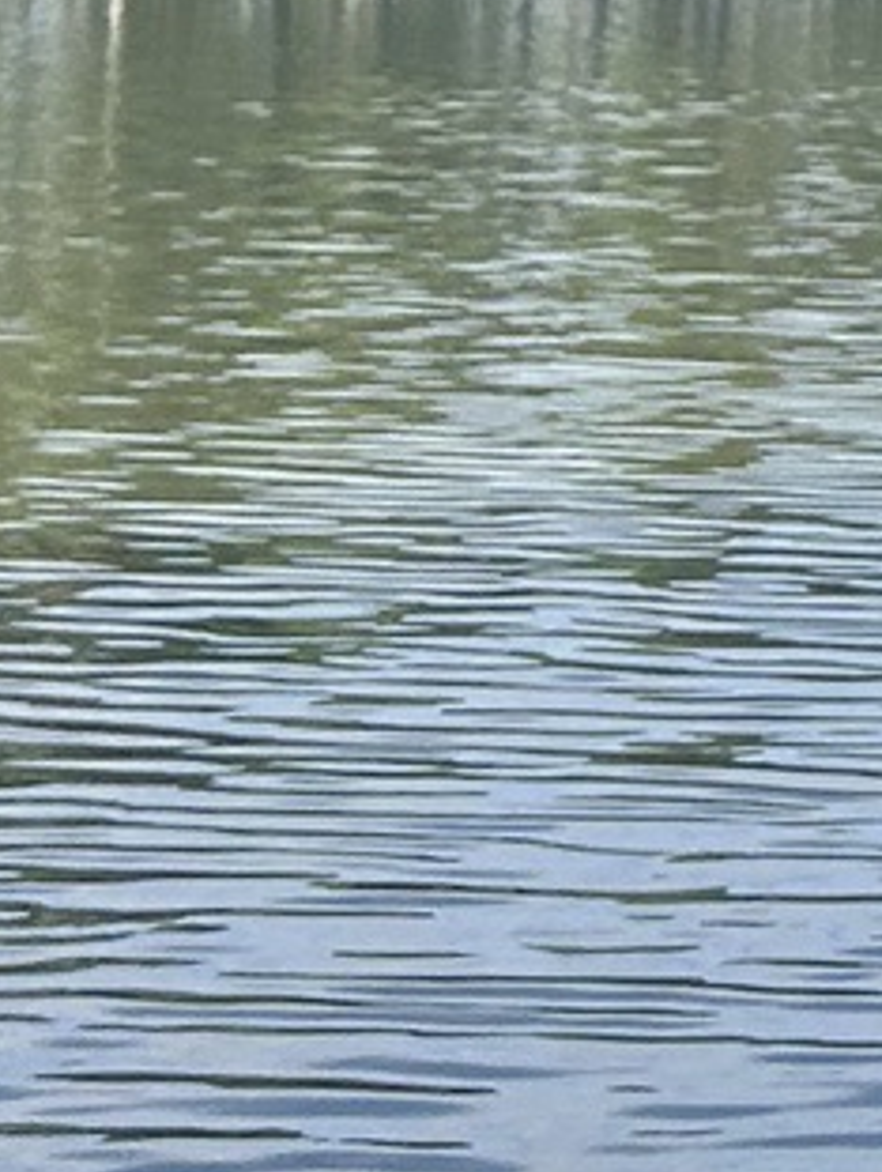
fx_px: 5662
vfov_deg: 11.7
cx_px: 2571
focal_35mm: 167
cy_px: -60
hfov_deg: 7.8
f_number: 1.5
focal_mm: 5.7
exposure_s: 1/3968
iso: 50
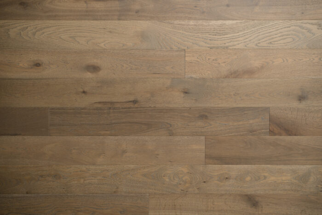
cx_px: 161
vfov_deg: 19.7
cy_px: 108
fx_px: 617
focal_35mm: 69
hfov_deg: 29.2
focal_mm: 69
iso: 400
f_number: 4
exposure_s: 1/160
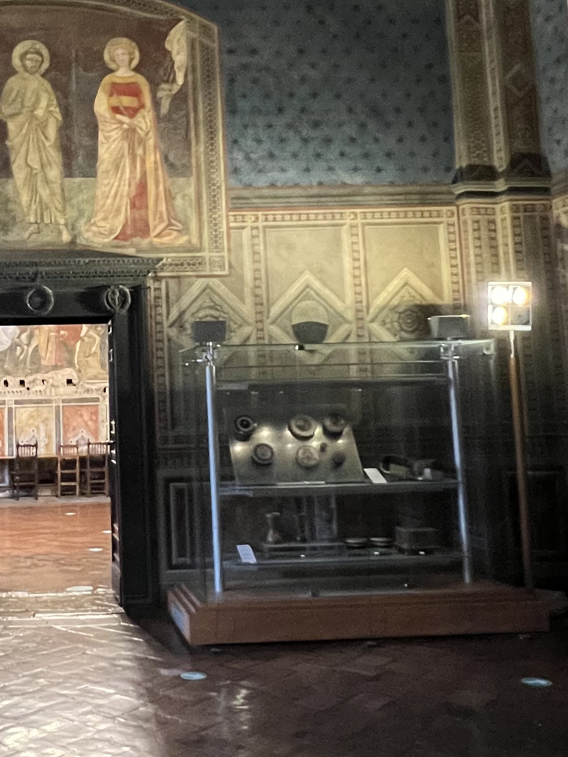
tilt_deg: +8.6
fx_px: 853
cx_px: 60
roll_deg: +2.3
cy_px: 298
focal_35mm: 39
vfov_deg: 47.5
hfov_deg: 34.8
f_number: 1.8
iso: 1000
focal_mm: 1.57
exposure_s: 1/33
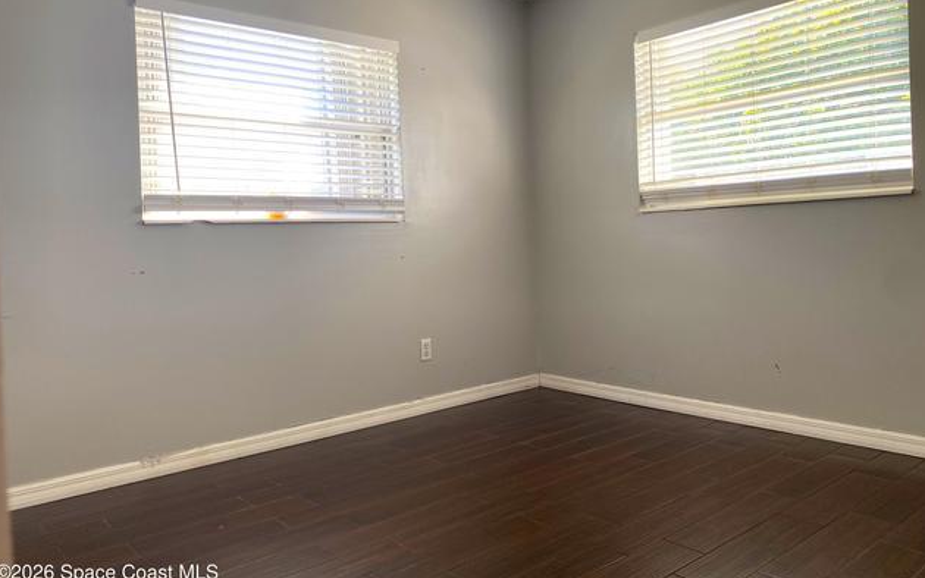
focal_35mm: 28
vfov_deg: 44.5
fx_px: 706
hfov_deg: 66.5
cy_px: 252
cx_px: 464
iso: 40
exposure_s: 1/122
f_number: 1.8
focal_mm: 4.25
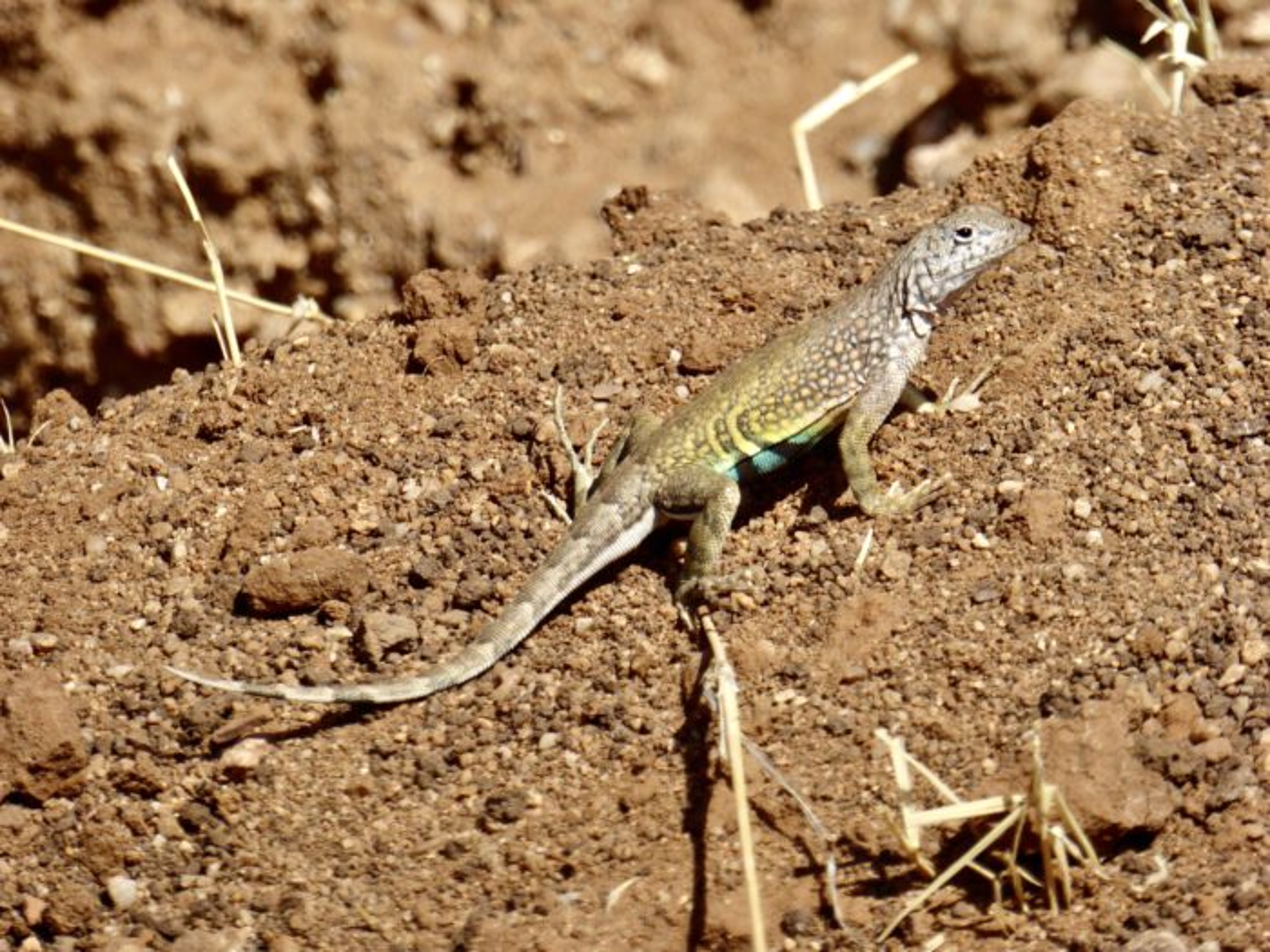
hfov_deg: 3.0
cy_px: 476
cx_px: 635
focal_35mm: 666
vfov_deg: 2.2
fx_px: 24434
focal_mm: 107.5
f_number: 6.1
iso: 100
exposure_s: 1/500
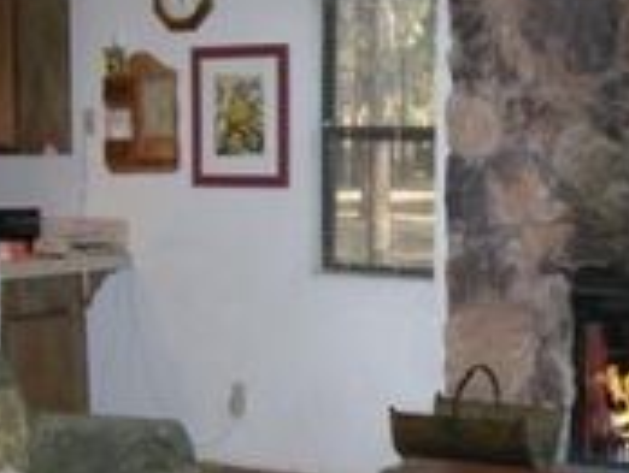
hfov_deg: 25.6
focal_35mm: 74
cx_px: 549
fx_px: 1346
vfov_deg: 19.7
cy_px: 397
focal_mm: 8.9
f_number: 2.8
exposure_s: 1/60.1
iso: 200
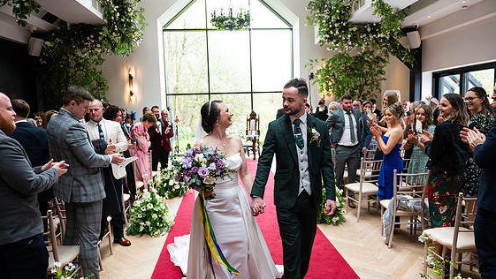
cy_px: 149
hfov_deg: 71.9
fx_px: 342
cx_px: 254
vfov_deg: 44.4
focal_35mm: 26
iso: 500
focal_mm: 24
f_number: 3.5
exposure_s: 1/200
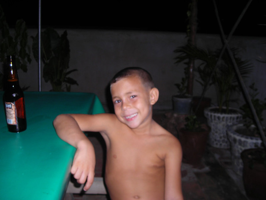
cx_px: 133
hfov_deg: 49.0
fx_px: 292
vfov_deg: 37.7
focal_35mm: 38
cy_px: 100
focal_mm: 6.3
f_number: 3.2
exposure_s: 1/60.1
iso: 50
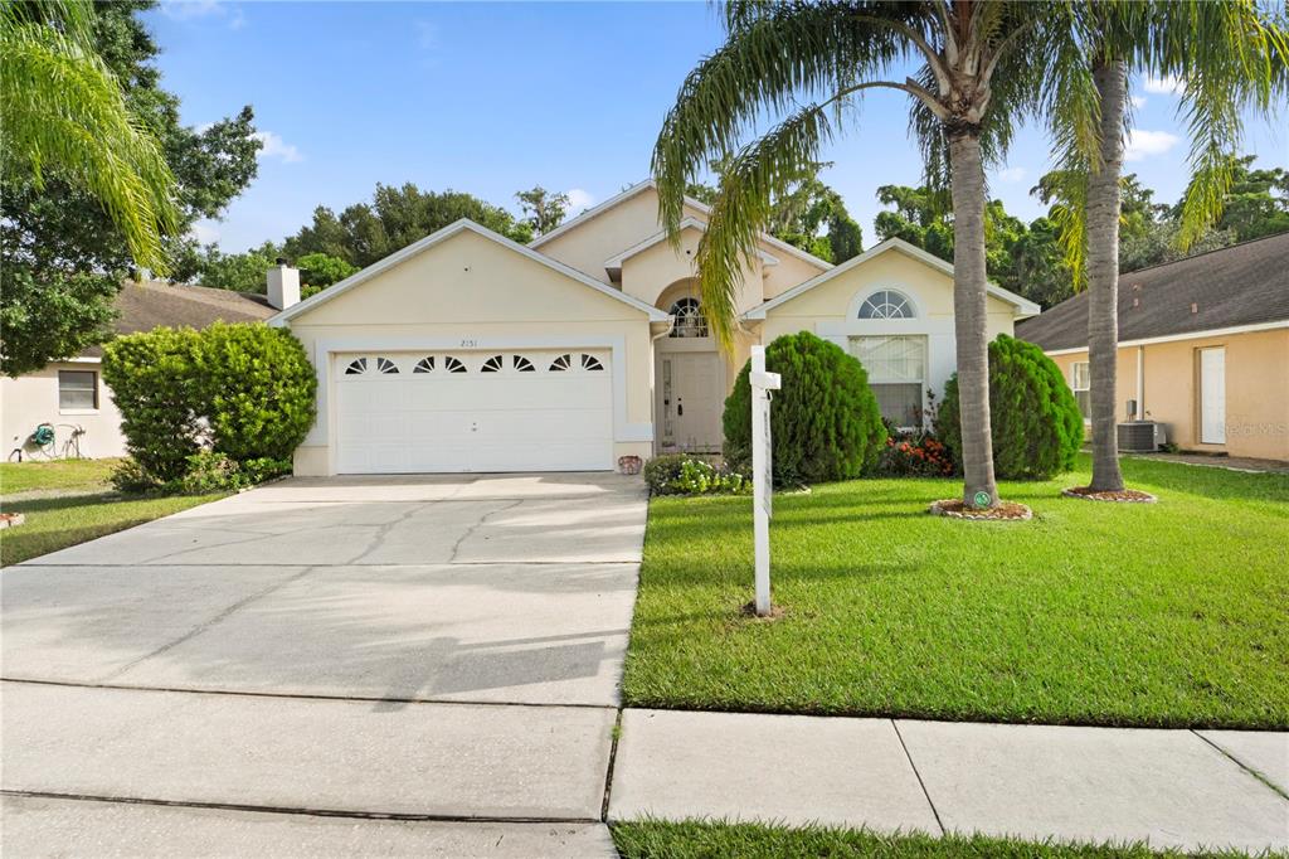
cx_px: 644
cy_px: 430
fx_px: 752
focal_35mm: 21
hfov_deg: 81.2
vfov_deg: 59.5
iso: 800
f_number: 8
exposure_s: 1/1250
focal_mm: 14
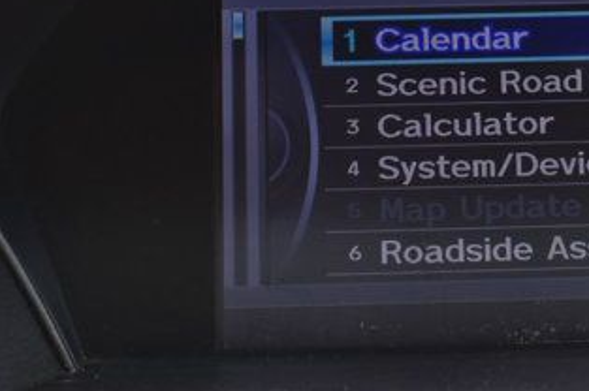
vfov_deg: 10.3
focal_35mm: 133
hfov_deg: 15.3
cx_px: 510
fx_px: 2168
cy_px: 45
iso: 400
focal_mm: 27
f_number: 8
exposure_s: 1/60
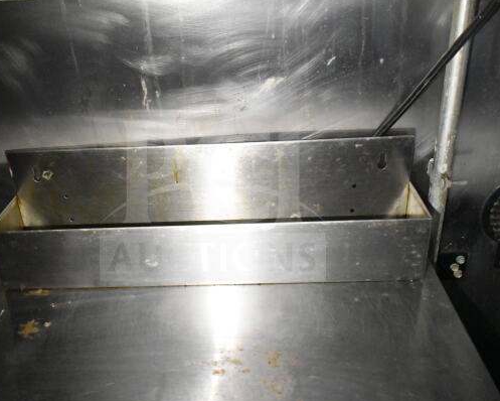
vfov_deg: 39.2
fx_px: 563
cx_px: 212
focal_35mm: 38
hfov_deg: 47.8
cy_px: 201
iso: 9000
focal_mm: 22
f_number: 3.8
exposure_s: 1/30
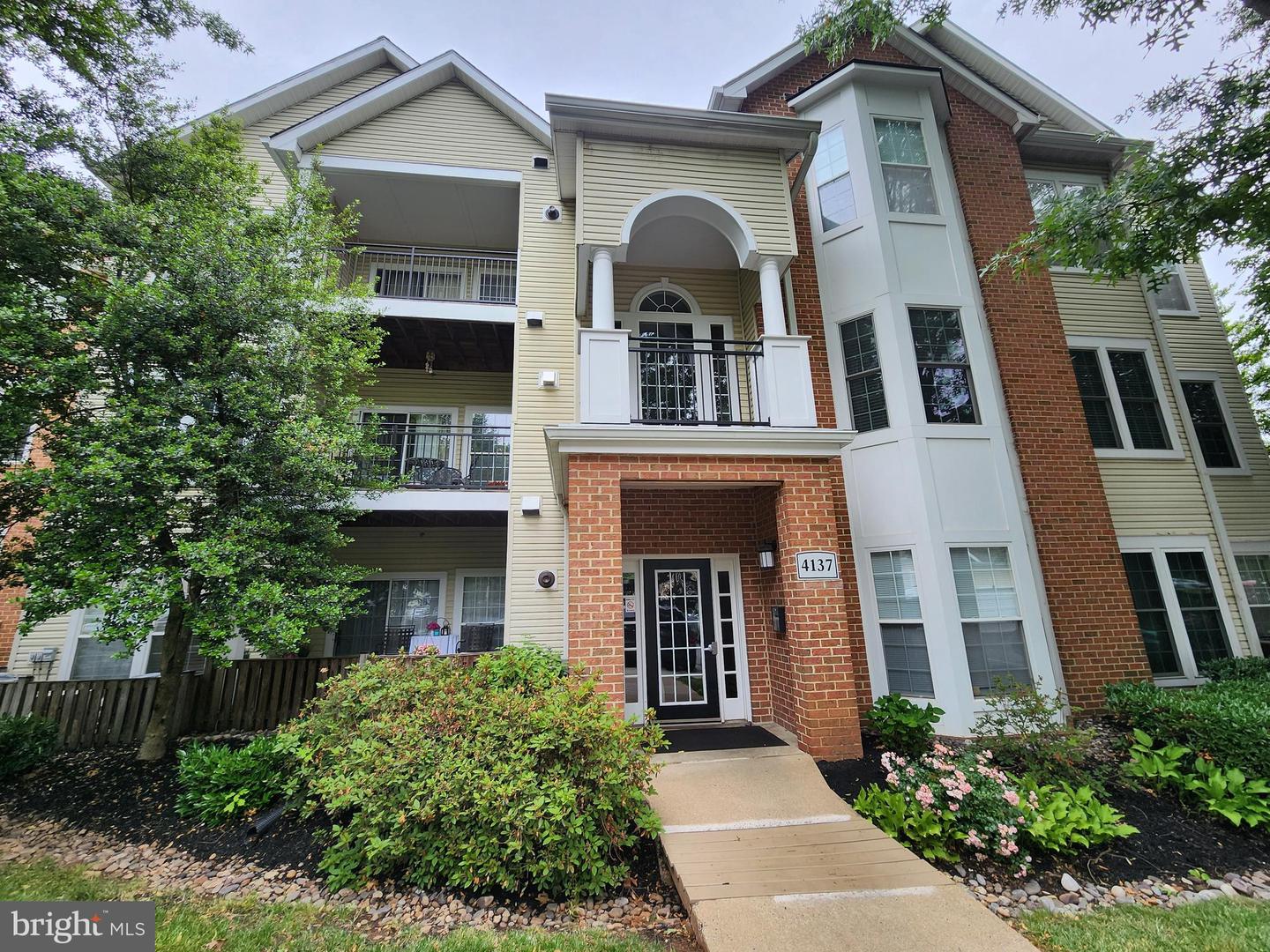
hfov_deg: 106.2
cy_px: 476
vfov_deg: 89.9
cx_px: 635
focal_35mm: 13
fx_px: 477
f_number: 2.2
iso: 50
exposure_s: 1/242
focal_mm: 2.2
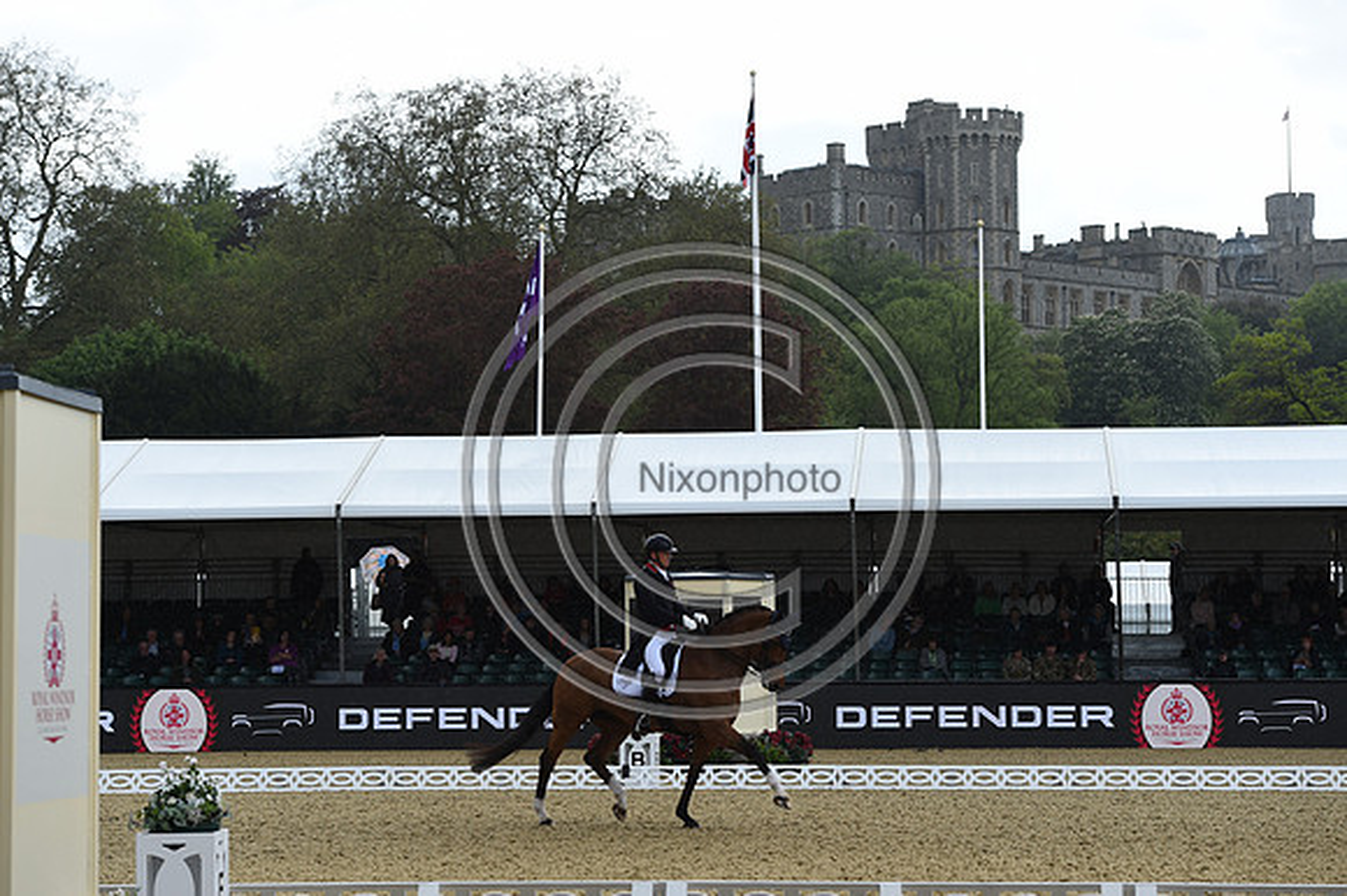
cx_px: 674
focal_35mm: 98
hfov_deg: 20.8
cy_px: 448
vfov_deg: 13.9
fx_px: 3665
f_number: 5
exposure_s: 1/1250
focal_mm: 98
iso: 280
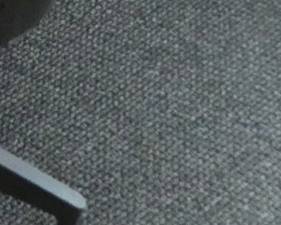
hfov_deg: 8.8
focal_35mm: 188
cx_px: -513
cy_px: -386
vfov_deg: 7.5
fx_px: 1564
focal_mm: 5
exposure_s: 1/60
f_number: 3.5
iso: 1000
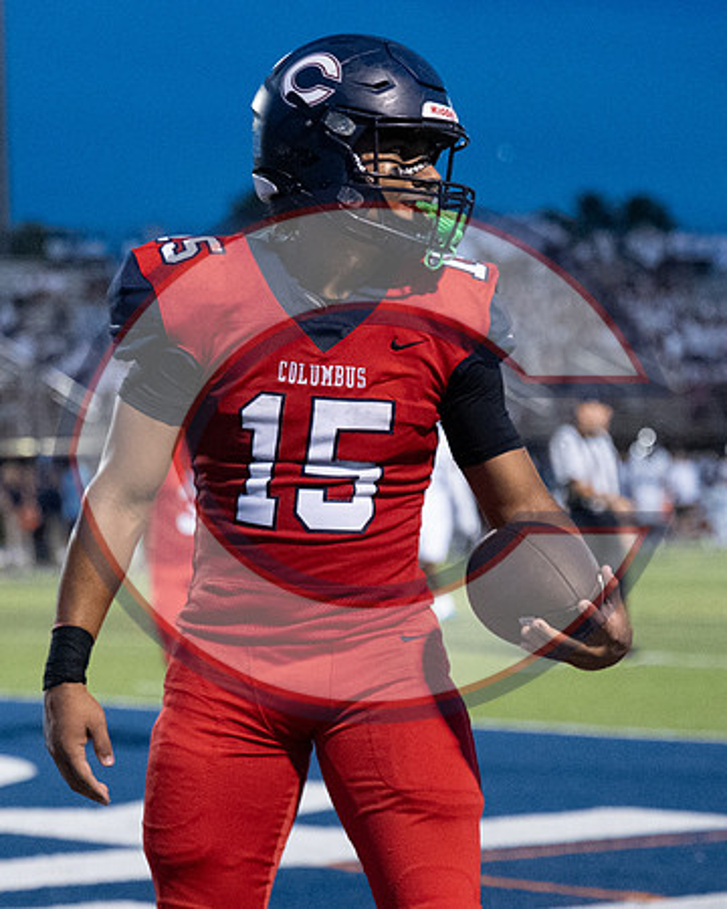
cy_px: 519
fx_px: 4029
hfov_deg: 10.3
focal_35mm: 150
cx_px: 344
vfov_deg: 12.9
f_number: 2.8
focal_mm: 70
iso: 10000
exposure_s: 1/1600
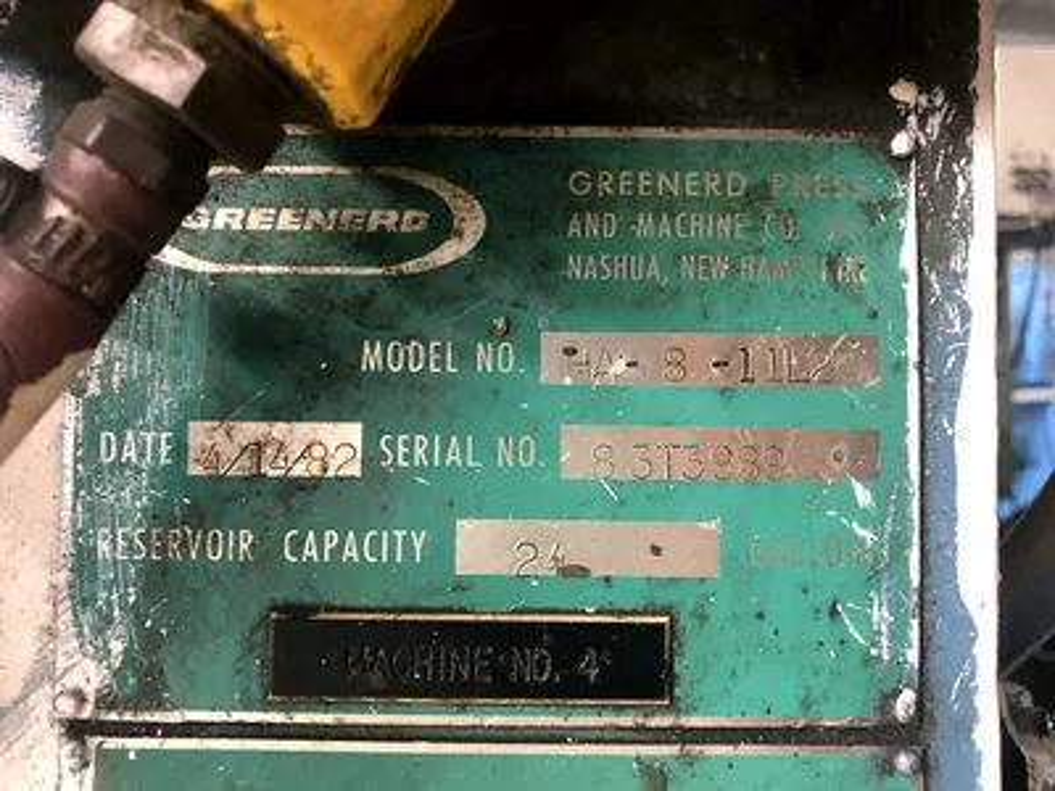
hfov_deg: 63.4
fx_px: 853
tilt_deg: +2.4
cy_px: 396
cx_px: 528
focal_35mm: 28
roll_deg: -1.5
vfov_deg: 49.7
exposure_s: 1/15
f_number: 1.8
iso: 50
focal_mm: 4
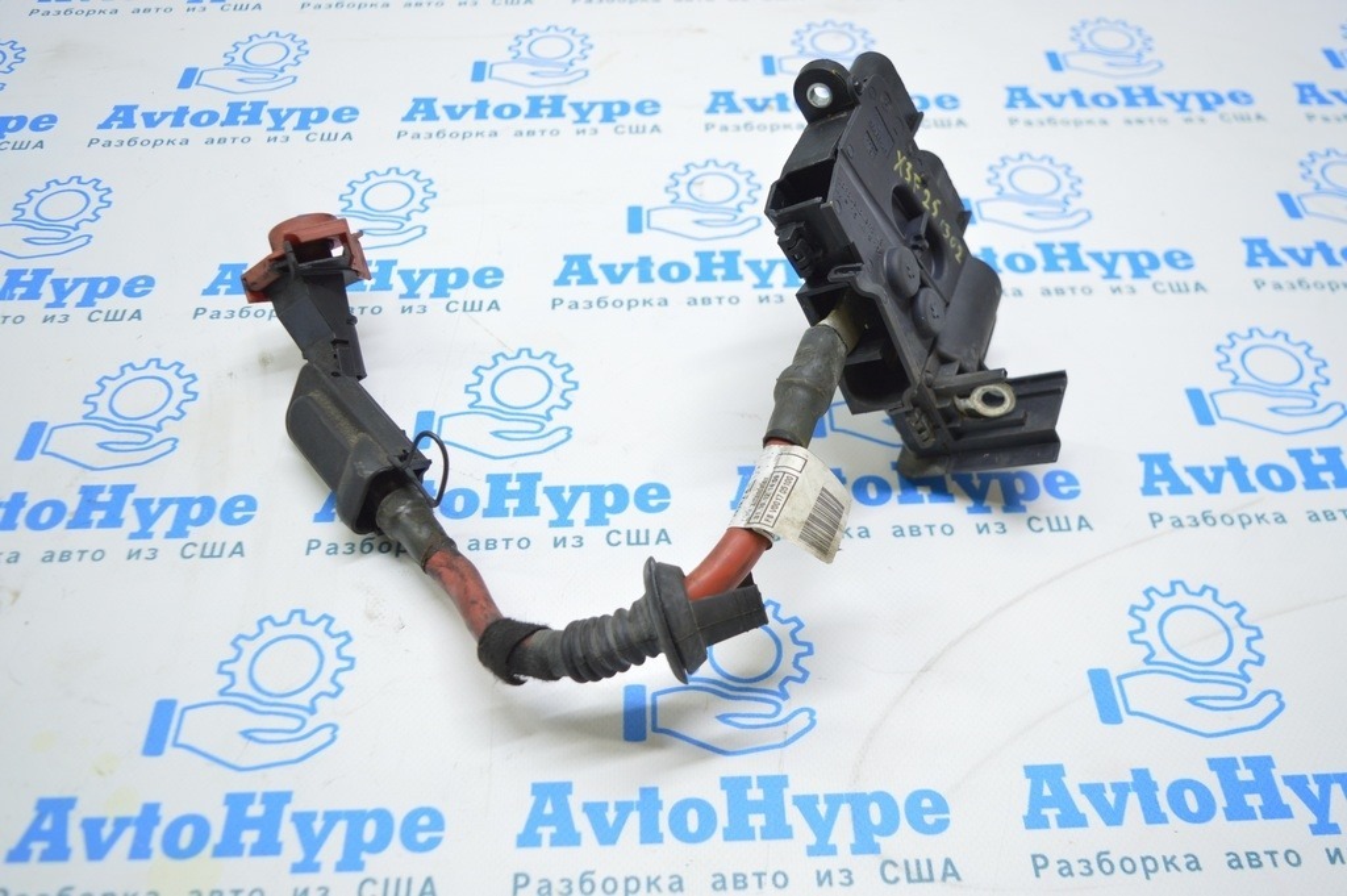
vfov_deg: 39.9
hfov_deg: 57.3
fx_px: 1234
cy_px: 448
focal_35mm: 33
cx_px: 674
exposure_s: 1/40
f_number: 3.8
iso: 400
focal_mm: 22
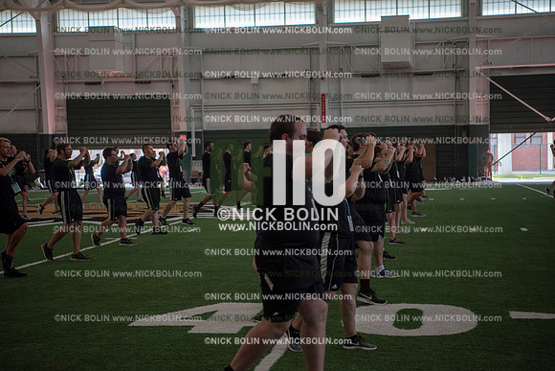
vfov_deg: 19.5
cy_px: 186
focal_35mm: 70
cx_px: 278
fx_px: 1079
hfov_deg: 28.8
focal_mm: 70
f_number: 3.2
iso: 640
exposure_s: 1/320
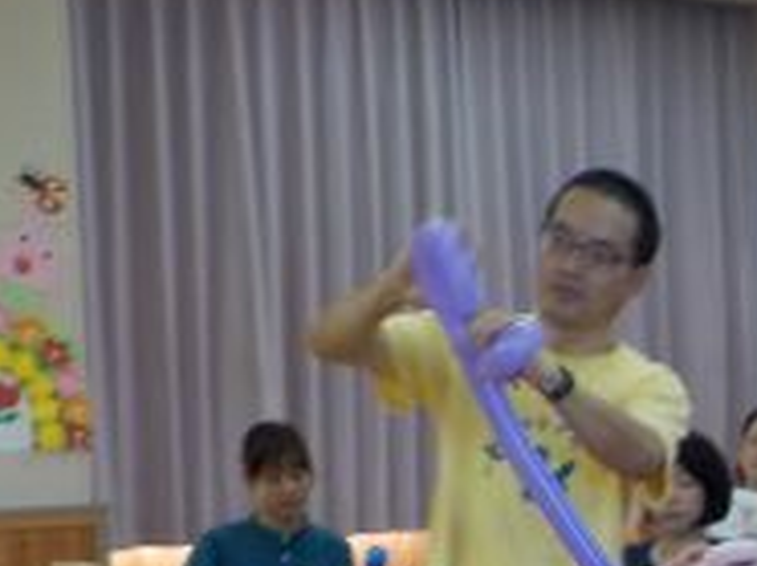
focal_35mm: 97
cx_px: 1046
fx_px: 2119
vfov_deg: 14.9
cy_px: 599
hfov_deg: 18.5
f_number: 3.3
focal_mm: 4.1
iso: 125
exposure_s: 1/30
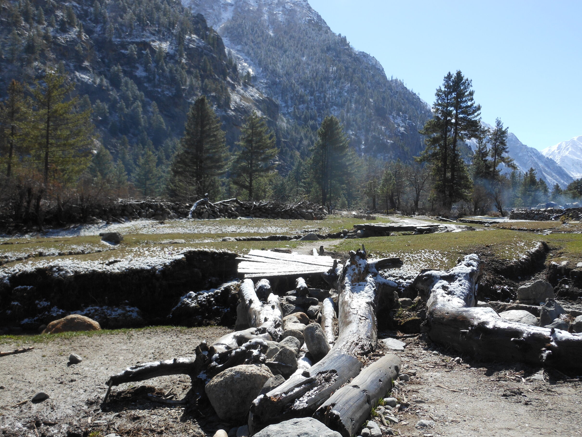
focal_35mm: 35
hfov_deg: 52.6
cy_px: 226
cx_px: 308
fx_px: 588
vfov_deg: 40.7
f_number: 4
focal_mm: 5.9
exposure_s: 1/640
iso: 80
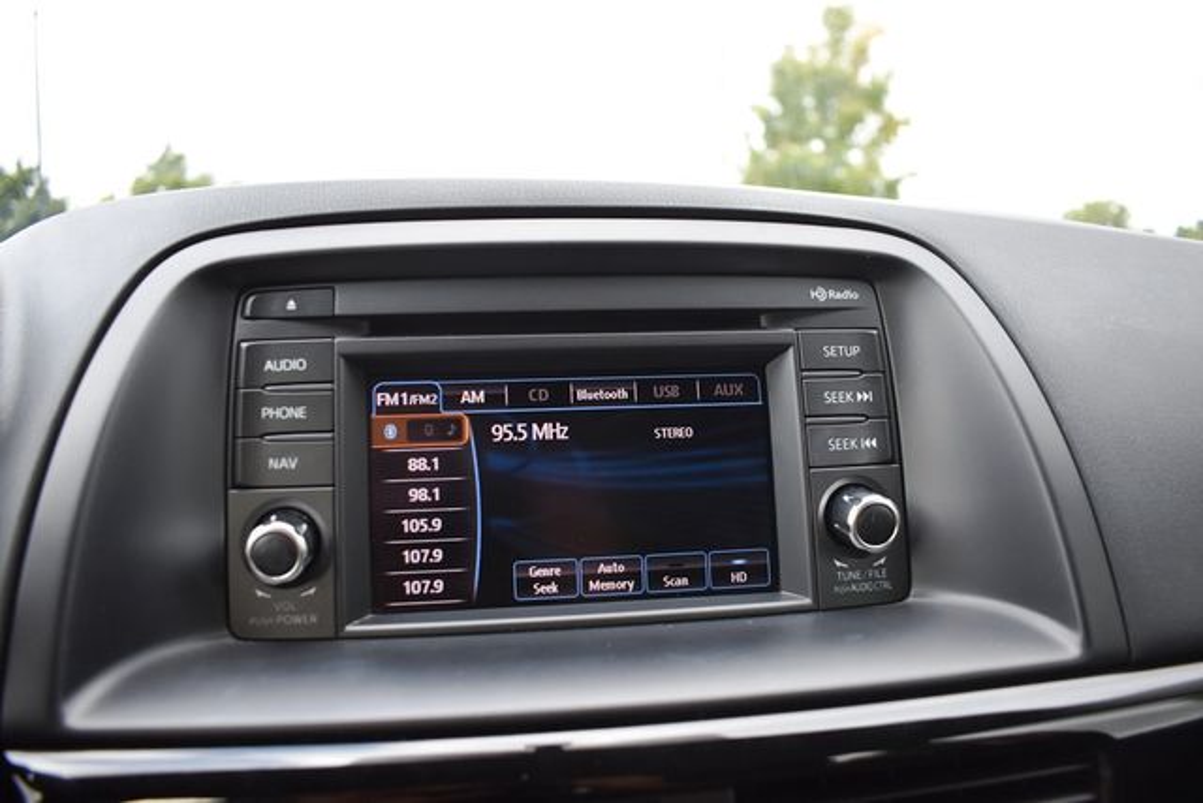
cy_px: 402
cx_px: 602
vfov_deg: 48.0
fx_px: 902
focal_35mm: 27
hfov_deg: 67.4
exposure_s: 1/250
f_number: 3.5
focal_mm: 18
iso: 400
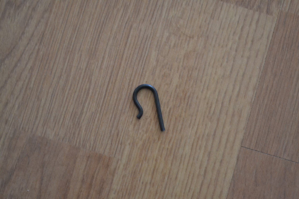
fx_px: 685
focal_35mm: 82
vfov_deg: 16.6
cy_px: 100
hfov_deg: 24.6
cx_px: 150
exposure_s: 1/20
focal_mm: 55
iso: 3200
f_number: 5.6
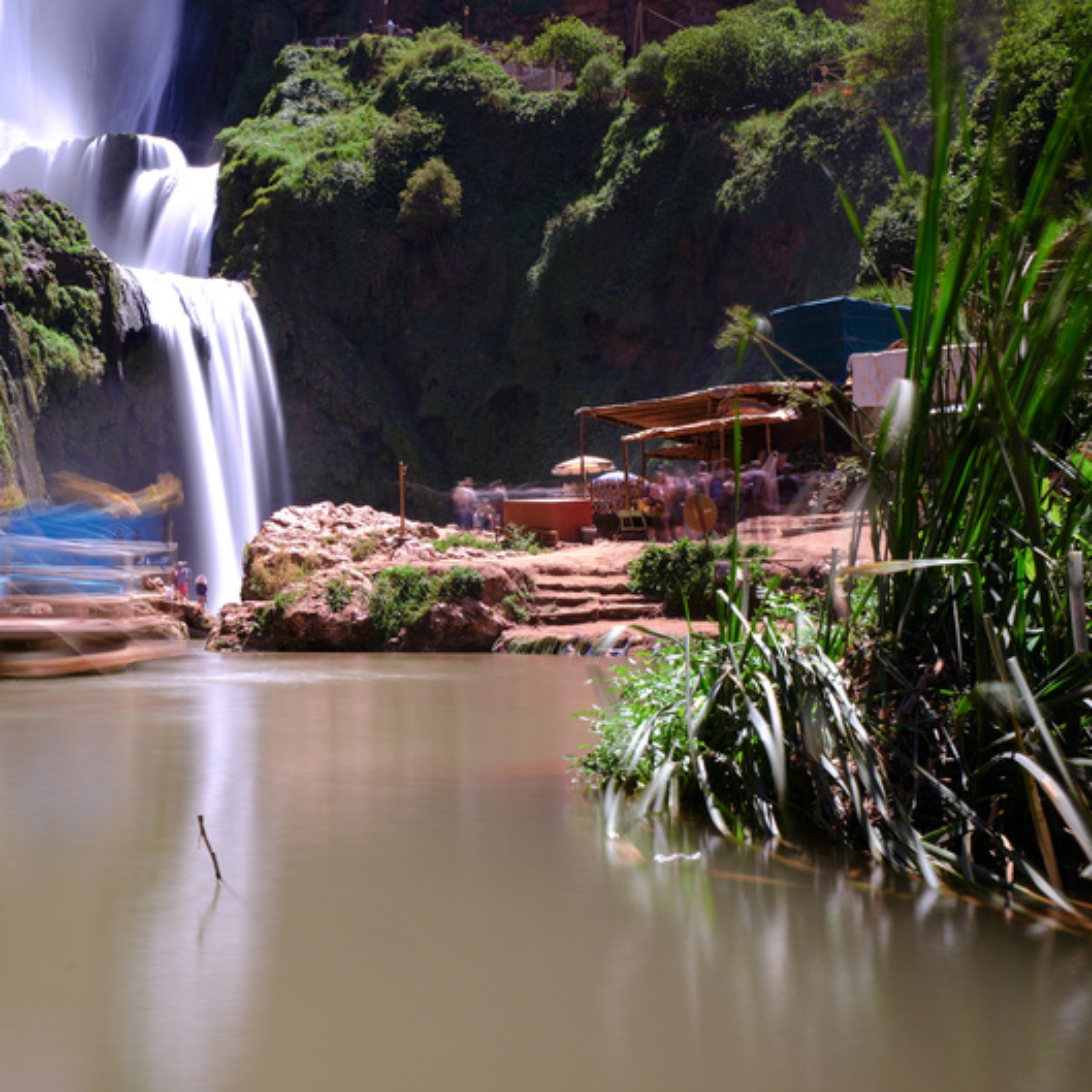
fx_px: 1606
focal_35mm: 45
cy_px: 545
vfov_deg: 37.6
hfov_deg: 37.0
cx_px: 324
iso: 400
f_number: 11
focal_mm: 23
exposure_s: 6
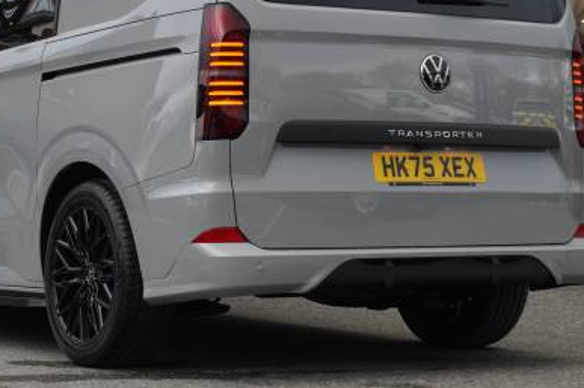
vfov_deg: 13.4
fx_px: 1650
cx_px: 225
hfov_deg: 20.0
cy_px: 112
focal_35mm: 102
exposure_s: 1/200
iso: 640
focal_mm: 41
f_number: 5.6
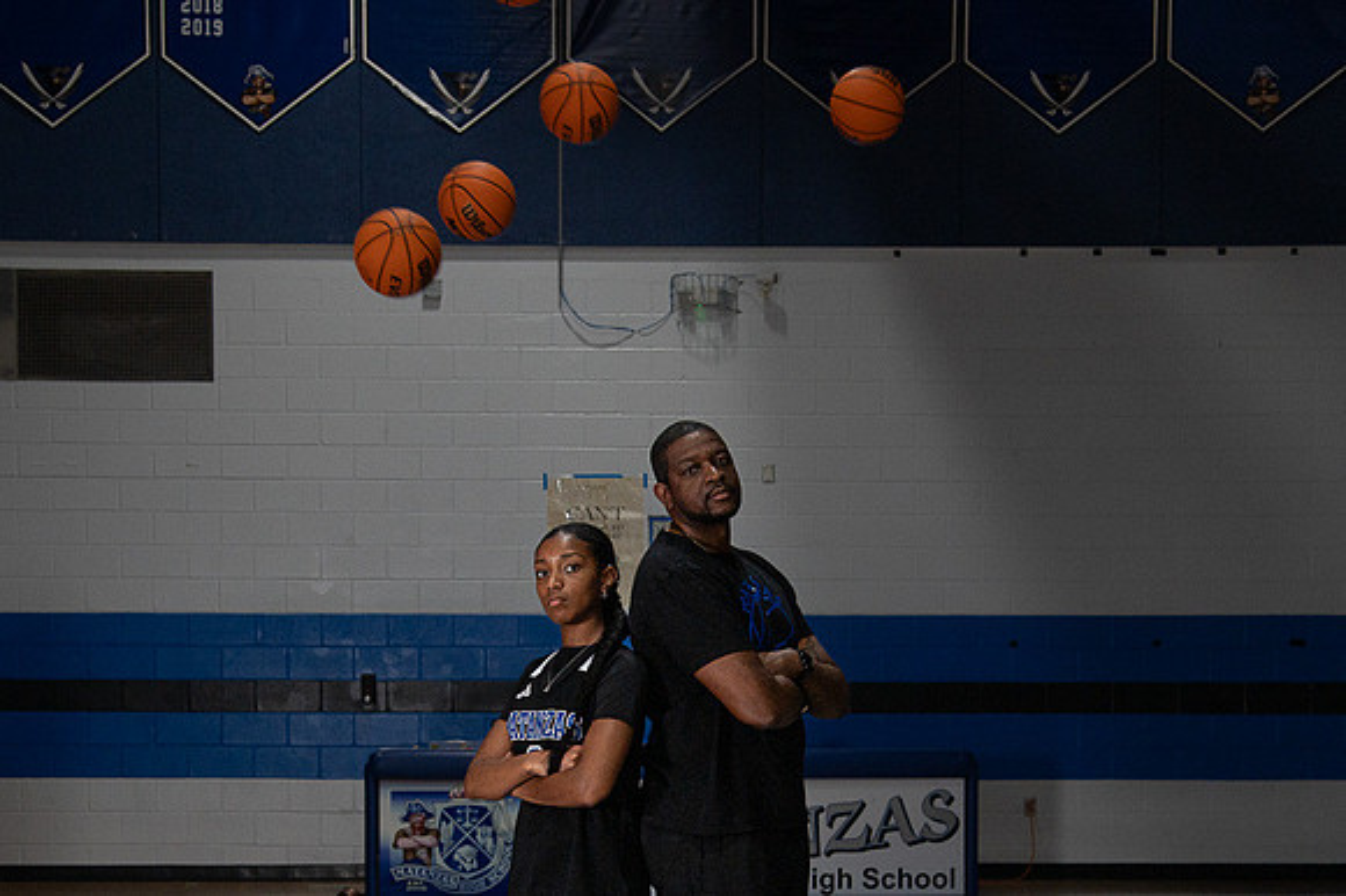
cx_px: 672
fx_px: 2441
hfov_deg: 30.8
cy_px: 737
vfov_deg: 20.5
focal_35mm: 65
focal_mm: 38
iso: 640
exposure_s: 1/200
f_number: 4
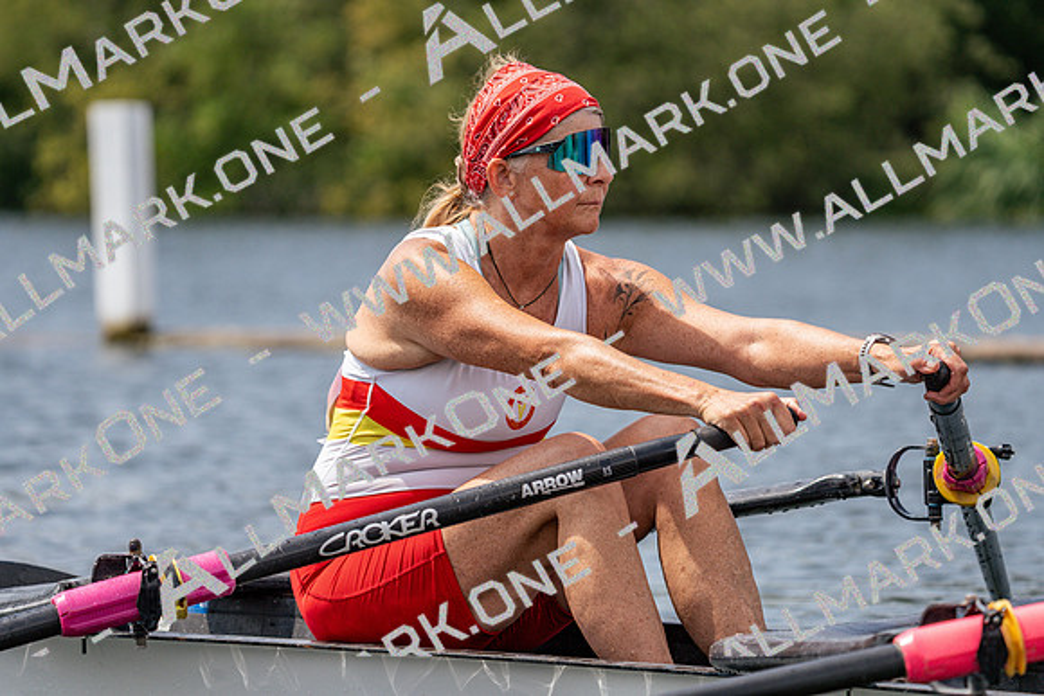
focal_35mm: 268
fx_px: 7773
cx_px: 522
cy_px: 348
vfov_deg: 5.1
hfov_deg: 7.7
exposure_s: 1/1600
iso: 200
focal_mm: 268
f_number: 5.6
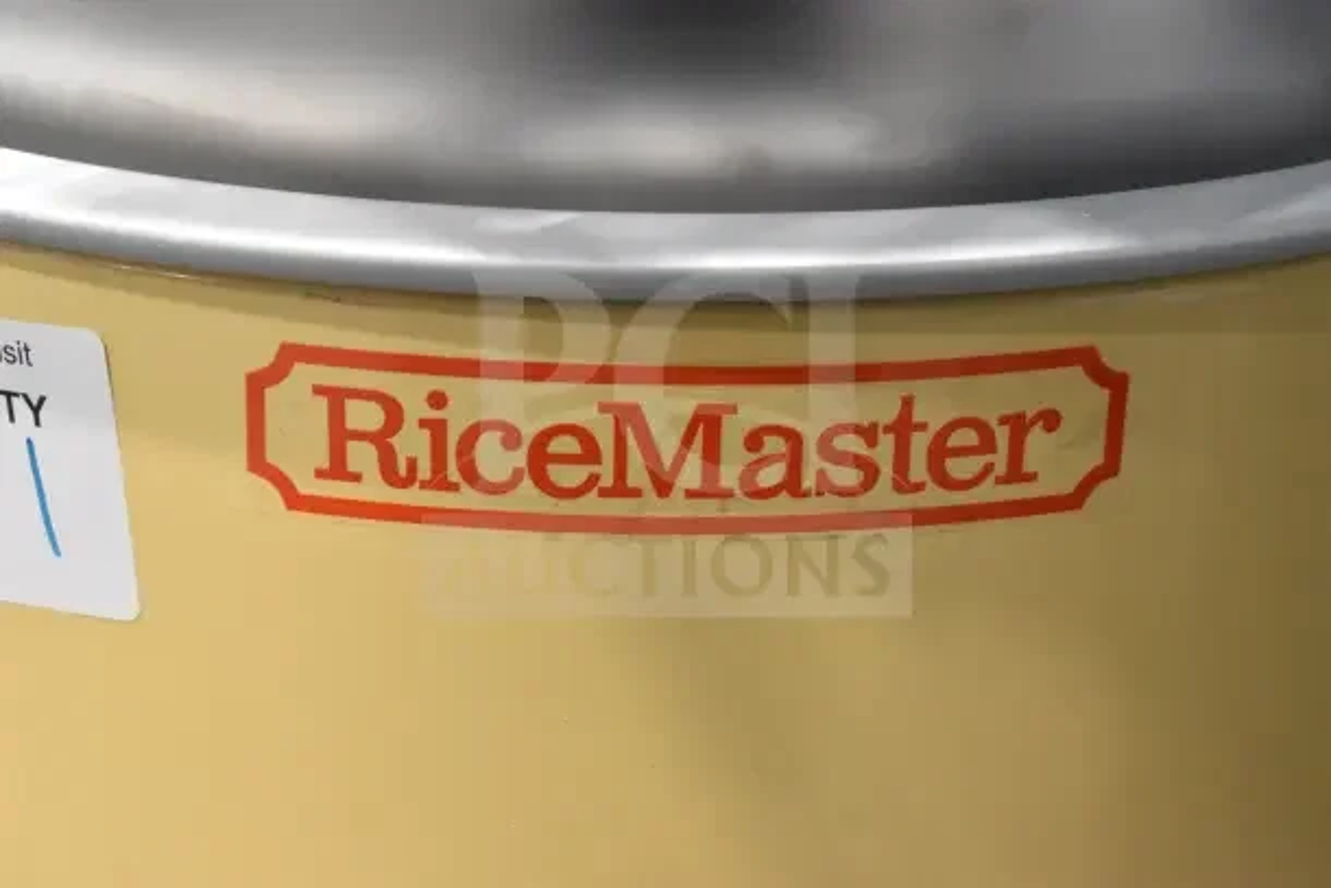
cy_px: 444
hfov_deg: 24.6
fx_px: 3051
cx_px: 666
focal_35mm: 82
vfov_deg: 16.6
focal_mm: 55
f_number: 6.3
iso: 6400
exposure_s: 1/160
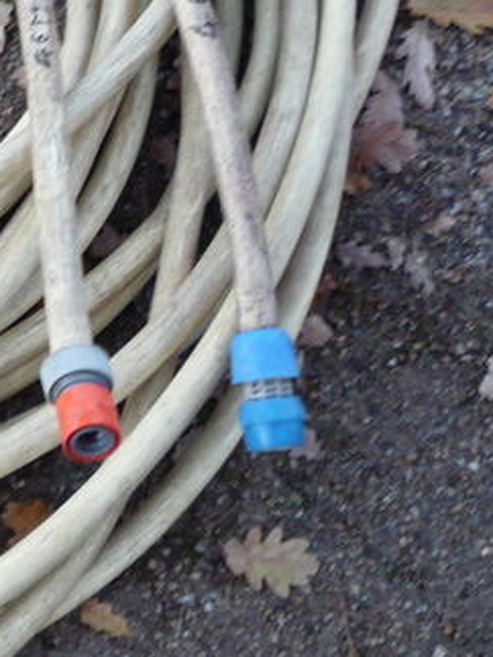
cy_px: 89
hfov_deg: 14.7
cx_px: -261
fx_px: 1767
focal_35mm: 93
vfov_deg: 20.7
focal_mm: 5.2
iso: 160
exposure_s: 1/30
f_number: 3.3
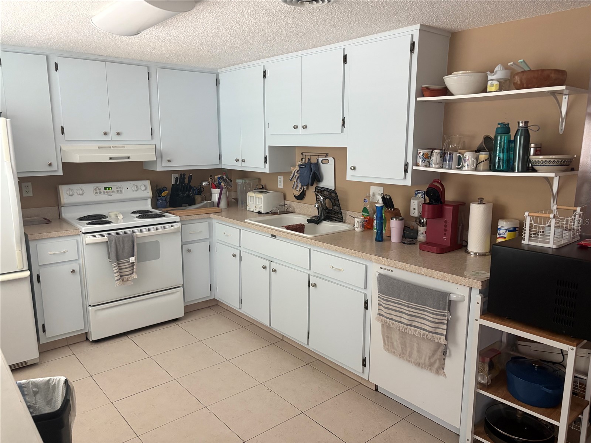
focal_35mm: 26
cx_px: 296
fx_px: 444
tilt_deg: -9.4
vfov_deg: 53.1
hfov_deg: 67.3
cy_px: 222
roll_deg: +0.2
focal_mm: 5.96
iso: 250
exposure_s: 1/60
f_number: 1.6
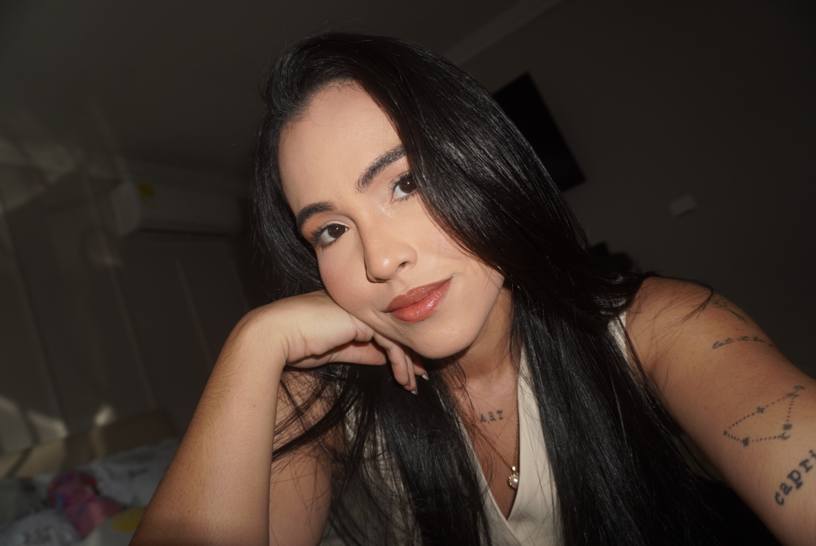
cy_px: 273
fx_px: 544
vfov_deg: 53.2
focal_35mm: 24
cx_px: 408
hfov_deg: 73.7
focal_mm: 16
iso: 200
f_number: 4
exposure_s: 1/160
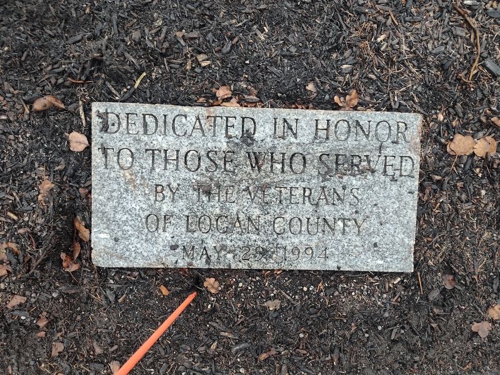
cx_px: 250
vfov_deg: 58.9
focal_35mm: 23
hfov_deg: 73.9
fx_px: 332
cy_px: 188
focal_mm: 5.56
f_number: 1.8
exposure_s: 1/120
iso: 202
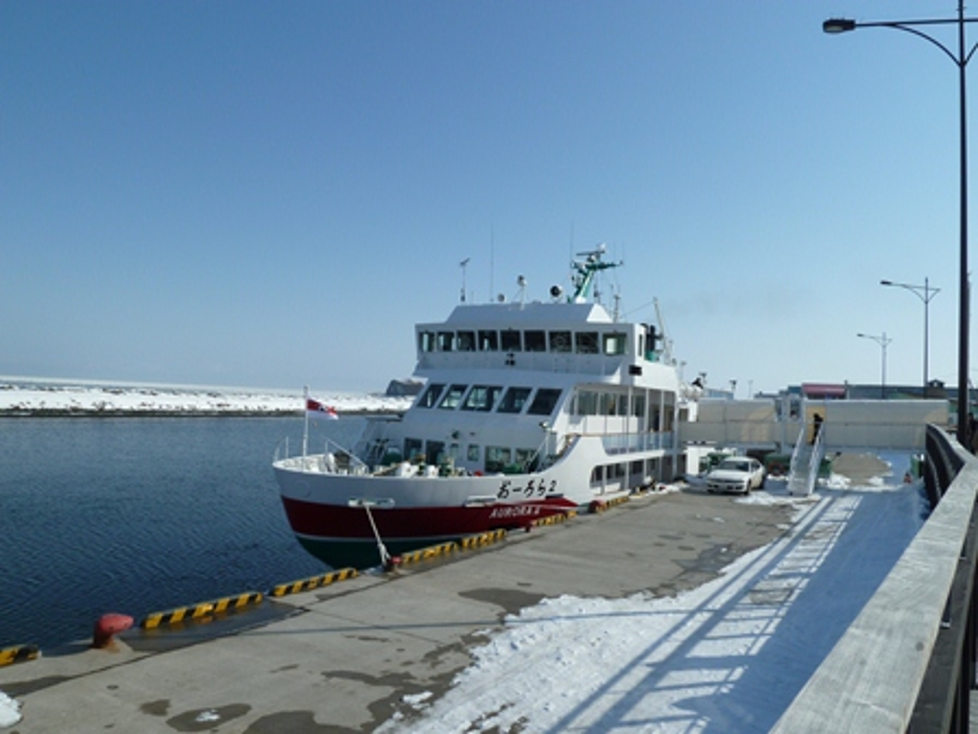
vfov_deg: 54.9
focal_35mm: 25
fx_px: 706
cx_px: 489
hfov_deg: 69.4
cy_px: 367
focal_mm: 4.1
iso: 80
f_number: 5.6
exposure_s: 1/640
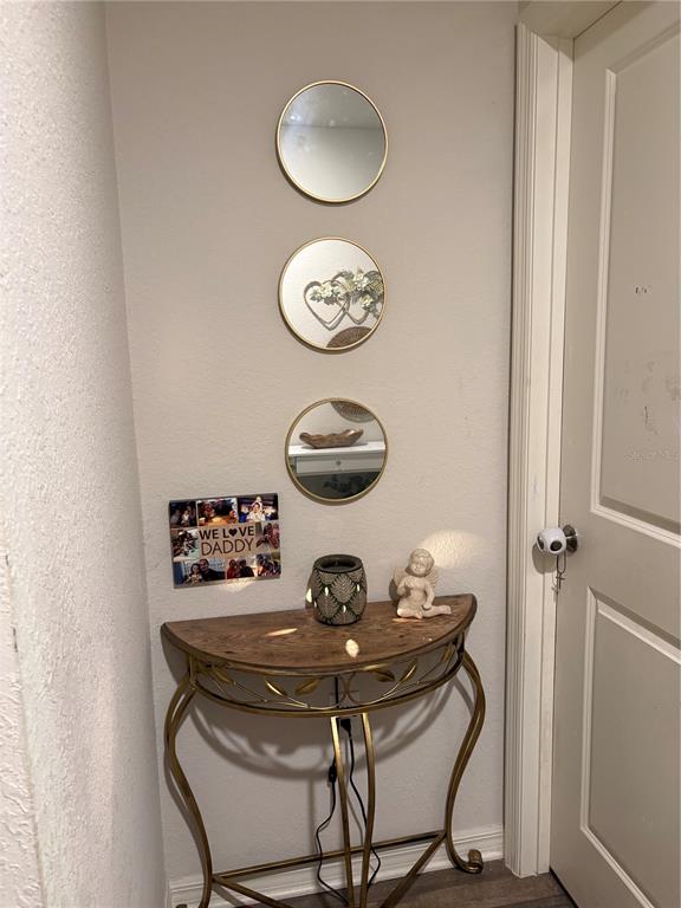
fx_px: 682
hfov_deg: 53.1
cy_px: 454
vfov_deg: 67.3
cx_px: 340
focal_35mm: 26
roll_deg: +1.3
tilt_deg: -8.6
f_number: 1.6
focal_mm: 5.96
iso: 200
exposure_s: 1/60
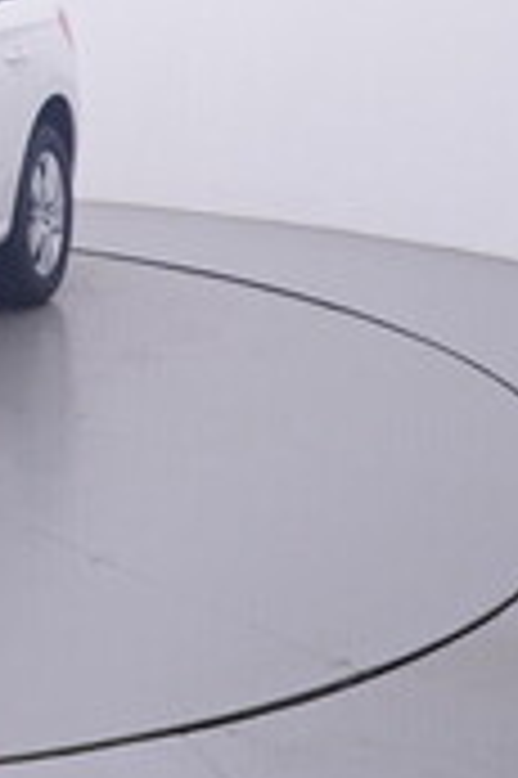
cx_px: -327
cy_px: 52
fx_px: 1548
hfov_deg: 16.7
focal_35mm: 72
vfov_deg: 27.1
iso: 200
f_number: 5
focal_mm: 15
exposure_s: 1/80
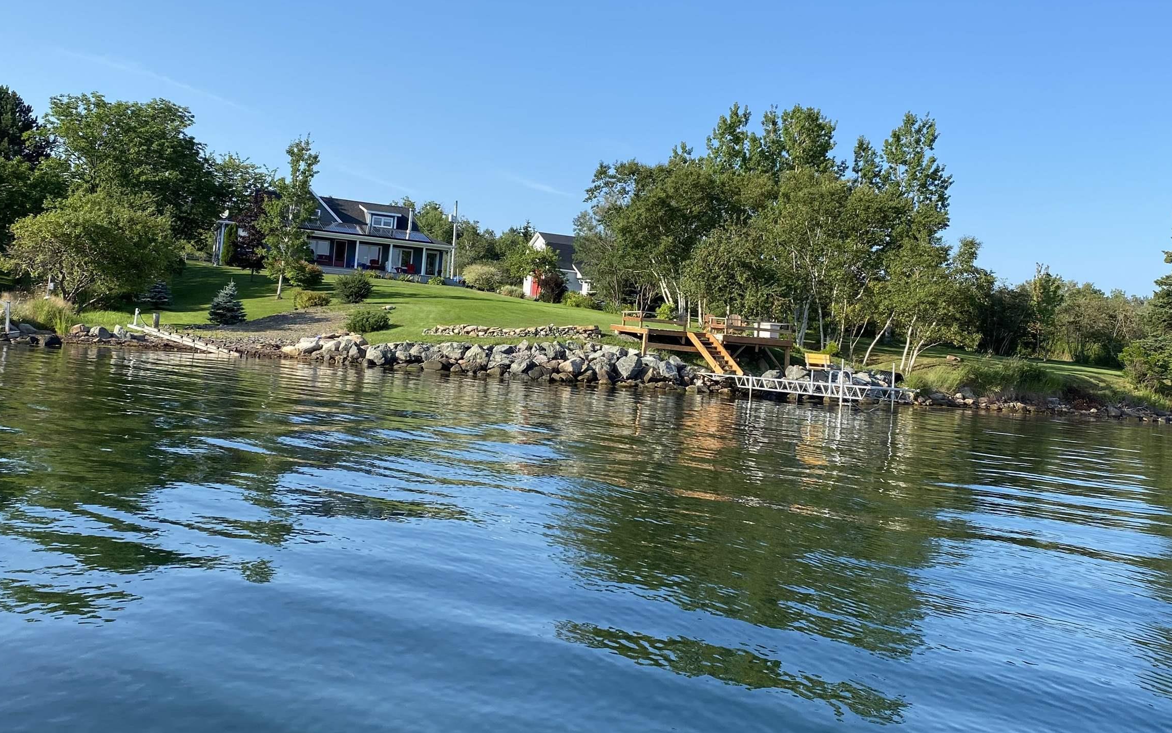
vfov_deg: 34.3
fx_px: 1182
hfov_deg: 52.7
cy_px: 294
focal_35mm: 37
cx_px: 576
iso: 32
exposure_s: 1/1779
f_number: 1.8
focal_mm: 4.25
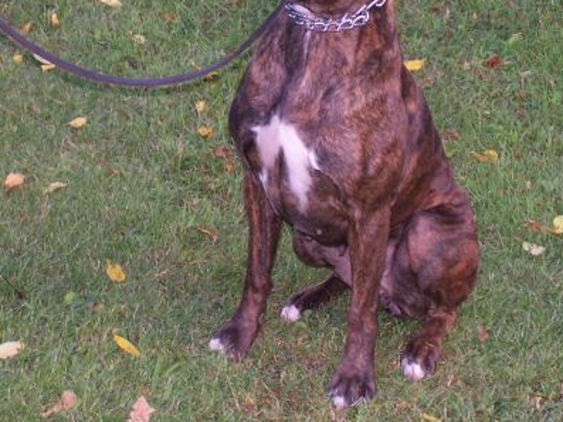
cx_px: 326
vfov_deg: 11.9
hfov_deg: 15.9
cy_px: 110
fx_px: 2017
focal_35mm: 124
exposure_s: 1/90
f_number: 3.2
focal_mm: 13.7
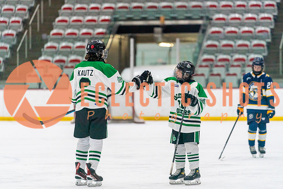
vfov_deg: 6.2
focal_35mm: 222
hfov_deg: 9.3
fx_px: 1747
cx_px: 129
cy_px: 86
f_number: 2.8
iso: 4000
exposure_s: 1/1600
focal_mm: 200
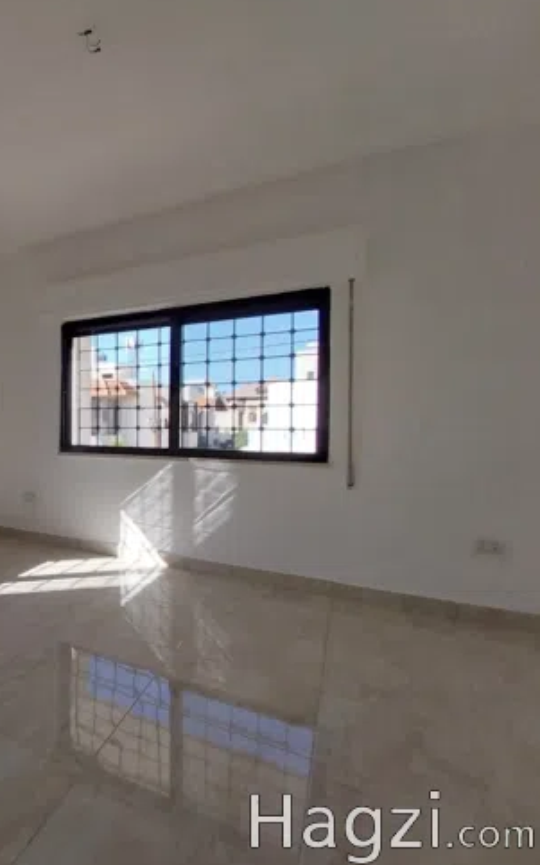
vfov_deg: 85.1
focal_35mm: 20
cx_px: -57
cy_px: 430
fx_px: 471
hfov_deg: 44.8
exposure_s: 1/162
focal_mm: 1.3
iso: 64
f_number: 2.2
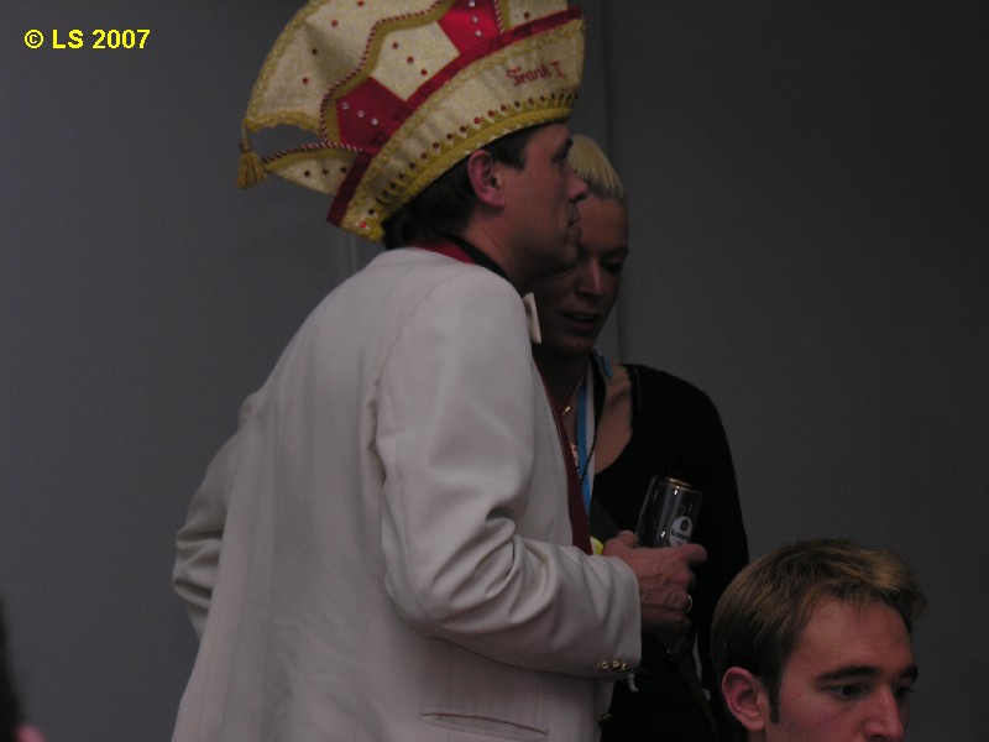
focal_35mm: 127
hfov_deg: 15.5
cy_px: 371
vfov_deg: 11.7
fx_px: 3628
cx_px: 494
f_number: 4.3
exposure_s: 1/120
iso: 50
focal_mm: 32.4
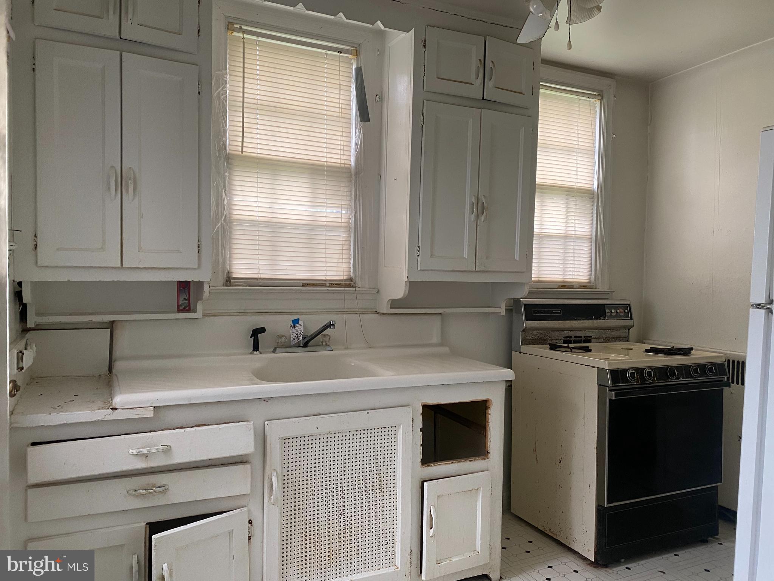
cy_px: 290
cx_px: 387
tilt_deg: -1.9
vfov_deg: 53.1
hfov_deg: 67.3
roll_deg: -1.5
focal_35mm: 26
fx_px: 581
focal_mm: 4.25
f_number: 1.8
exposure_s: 1/60
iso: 160
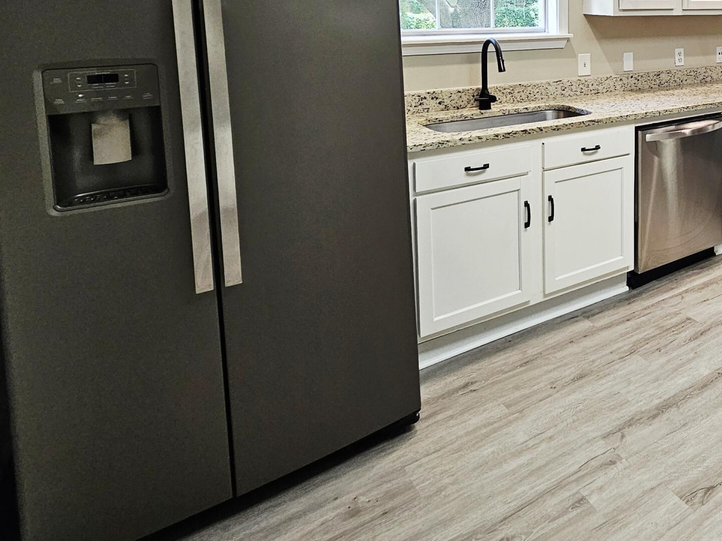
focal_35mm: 27
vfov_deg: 46.2
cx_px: 718
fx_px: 563
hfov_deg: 52.3
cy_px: 49
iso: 125
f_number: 2.2
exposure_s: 1/60.2
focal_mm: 2.2
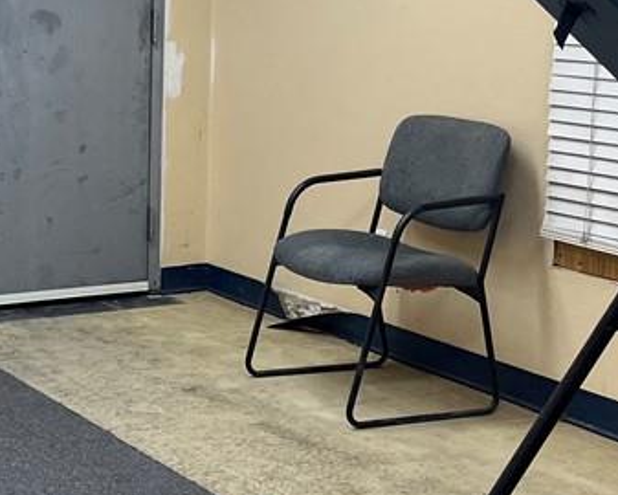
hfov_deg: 23.4
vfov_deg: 19.6
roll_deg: -0.3
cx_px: -44
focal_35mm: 77
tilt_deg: -3.8
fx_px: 1409
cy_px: 53
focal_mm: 5.1
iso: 100
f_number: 1.6
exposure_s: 1/120
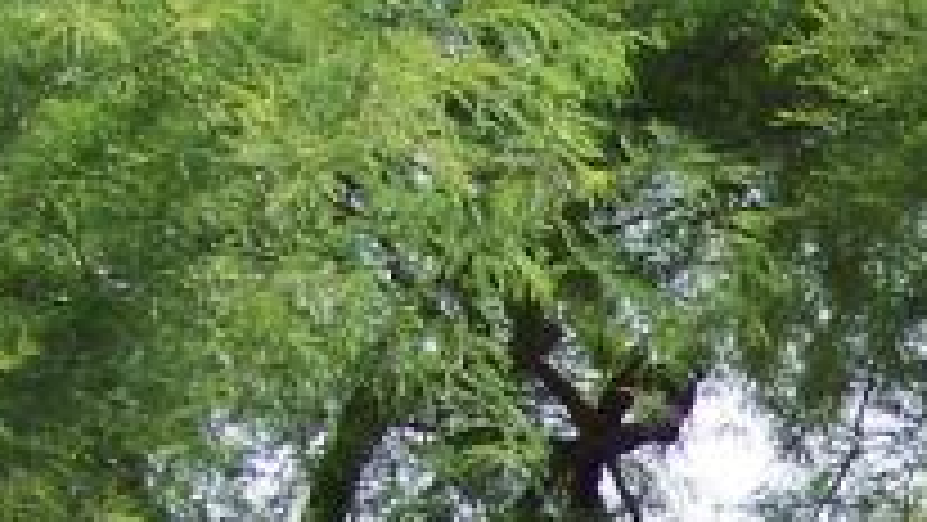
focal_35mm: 195
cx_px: 1480
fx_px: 4794
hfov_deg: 10.6
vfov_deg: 6.0
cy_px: 1215
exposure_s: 1/640
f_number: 2.8
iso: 64
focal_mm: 5.85
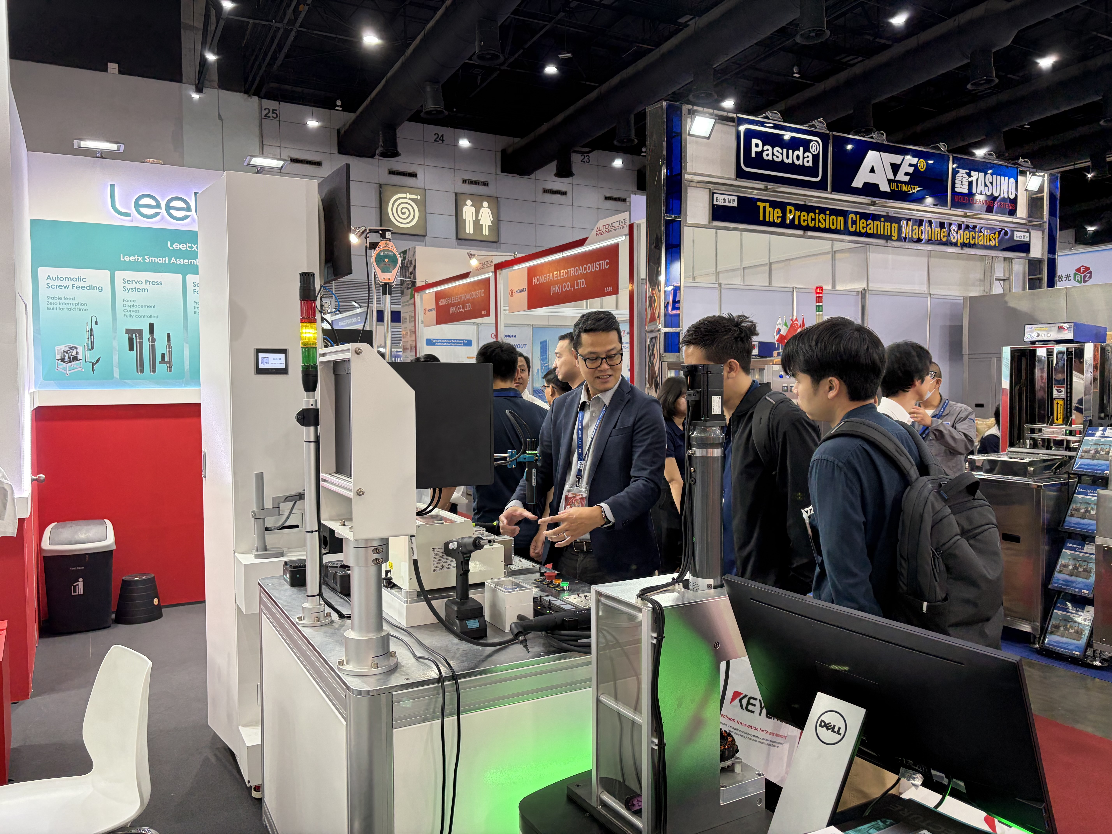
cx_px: 556
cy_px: 417
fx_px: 835
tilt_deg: -1.8
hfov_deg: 67.3
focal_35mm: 26
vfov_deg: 53.1
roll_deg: +0.6
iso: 100
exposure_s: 1/100
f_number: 1.6
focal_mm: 5.96
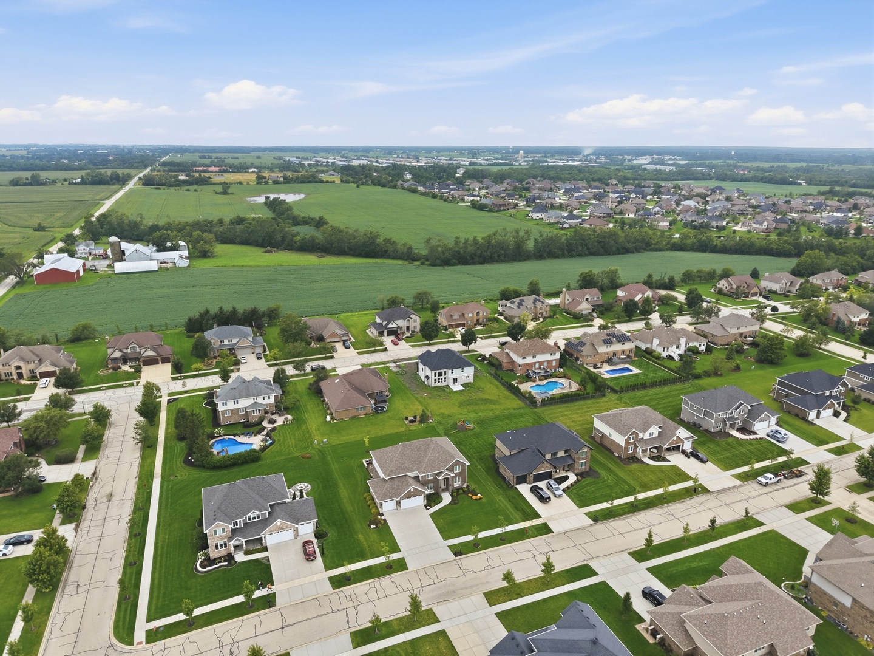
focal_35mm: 24
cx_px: 437
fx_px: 606
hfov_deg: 71.6
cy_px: 328
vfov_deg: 56.8
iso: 200
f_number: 1.8
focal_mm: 8.7
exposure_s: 1/1000
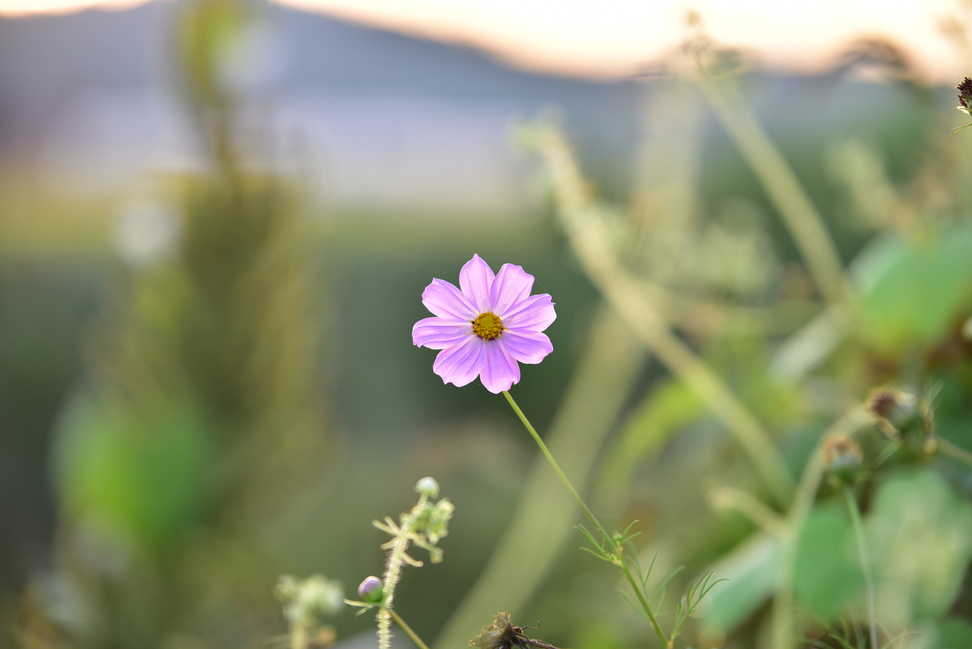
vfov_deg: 10.2
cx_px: 486
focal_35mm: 135
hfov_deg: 15.2
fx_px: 3646
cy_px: 324
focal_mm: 135
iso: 100
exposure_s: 1/160
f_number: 2.8
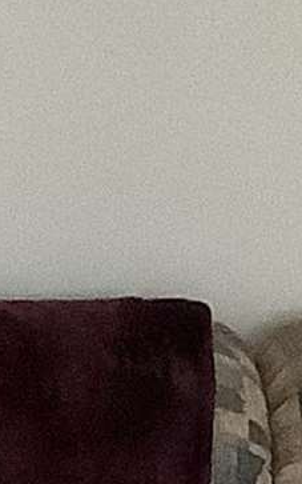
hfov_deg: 4.7
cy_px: 537
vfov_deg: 7.5
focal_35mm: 278
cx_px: -142
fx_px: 3659
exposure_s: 1/30
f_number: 2.4
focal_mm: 3.3
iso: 500
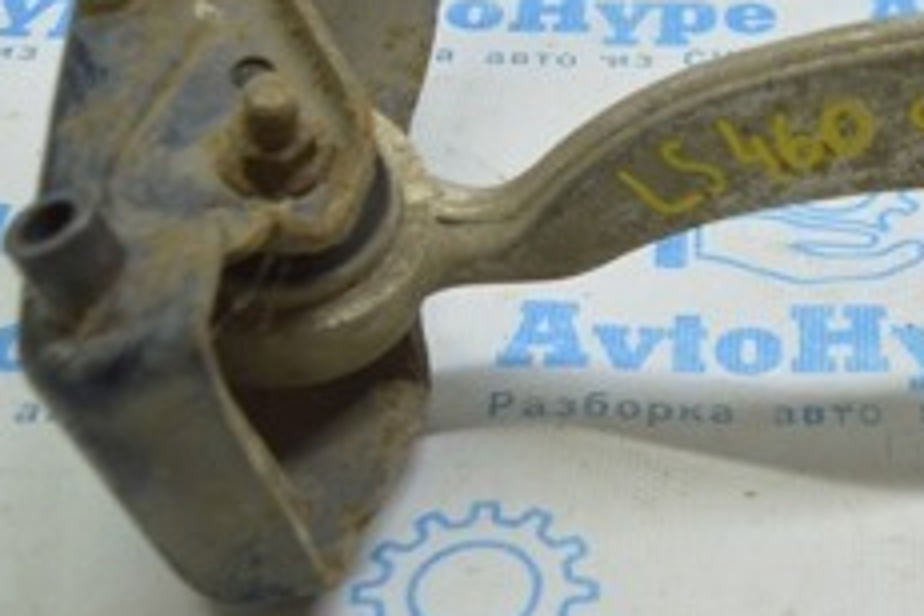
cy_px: 70
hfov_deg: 23.8
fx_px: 2130
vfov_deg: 16.3
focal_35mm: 83
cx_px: 824
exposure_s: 1/80
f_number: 3.8
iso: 400
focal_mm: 20
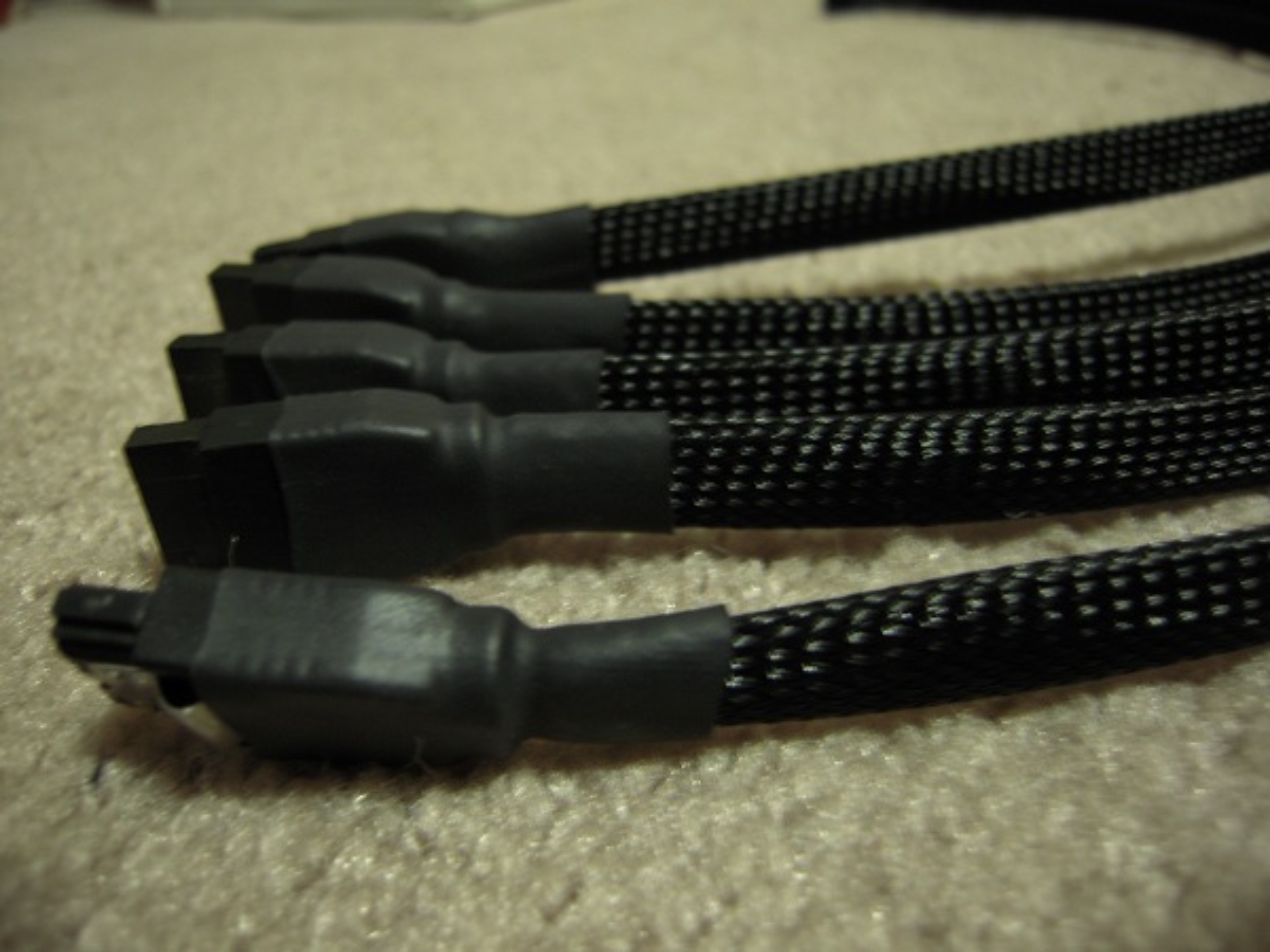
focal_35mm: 28
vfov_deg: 49.7
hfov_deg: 63.4
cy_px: 476
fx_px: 1027
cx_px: 635
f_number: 2.7
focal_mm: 5
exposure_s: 1
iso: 100
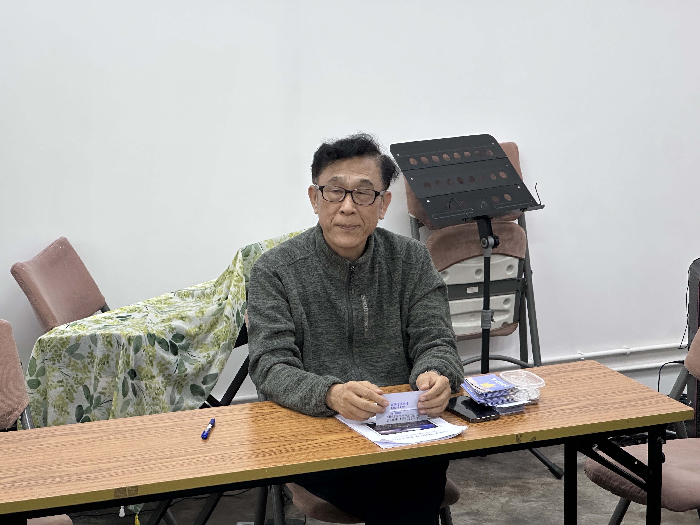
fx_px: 1557
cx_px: 350
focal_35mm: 77
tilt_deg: -11.4
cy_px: 262
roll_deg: -0.2
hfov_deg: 25.3
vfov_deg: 19.1
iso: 250
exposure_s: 1/50
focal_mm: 9
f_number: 2.8
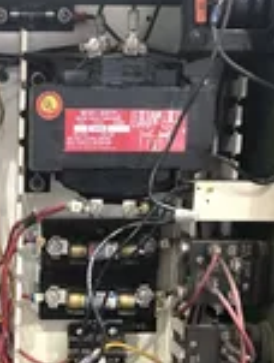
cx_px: 2
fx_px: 778
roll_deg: -0.8
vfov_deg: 25.2
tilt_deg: -13.9
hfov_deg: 19.4
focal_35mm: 74
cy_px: 351
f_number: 1.8
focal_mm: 4
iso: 100
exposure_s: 1/15
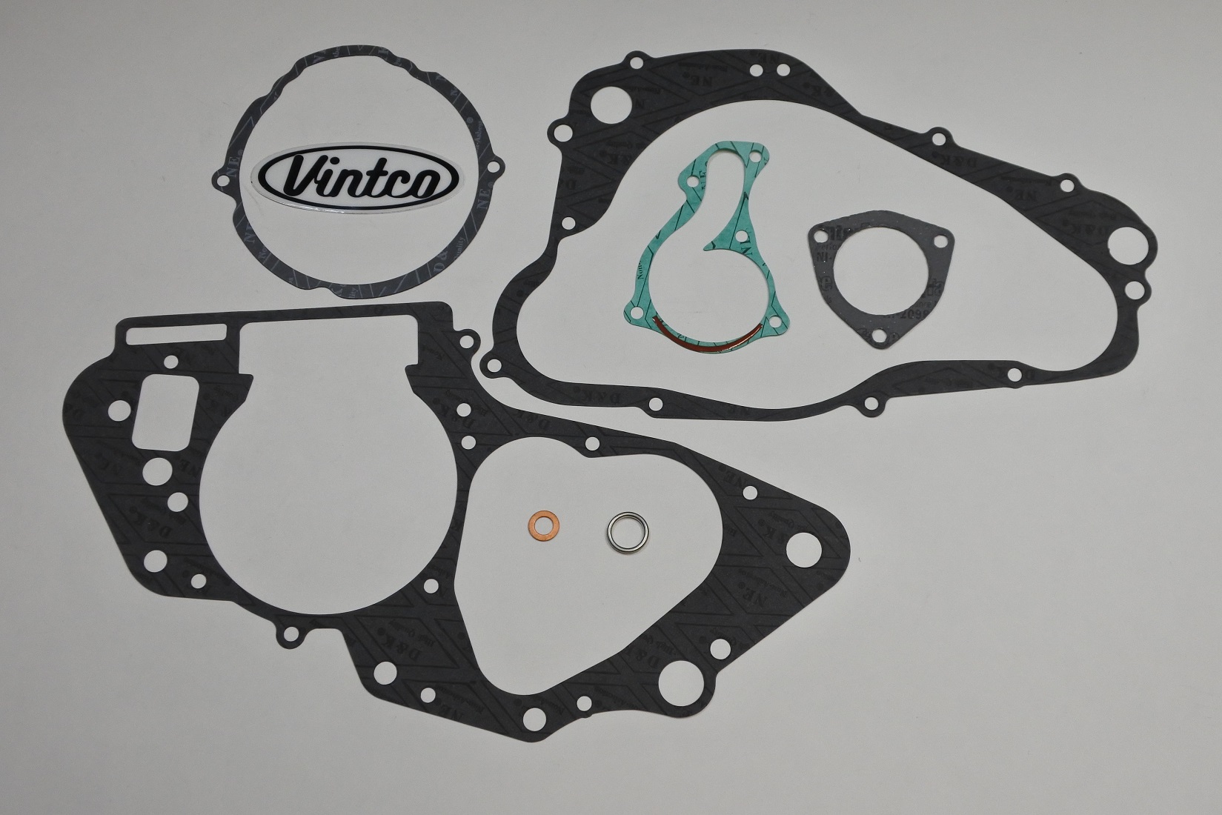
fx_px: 1528
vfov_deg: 29.9
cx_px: 611
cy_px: 408
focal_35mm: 45
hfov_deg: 43.6
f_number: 4.5
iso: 500
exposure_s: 1/125
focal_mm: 16.8
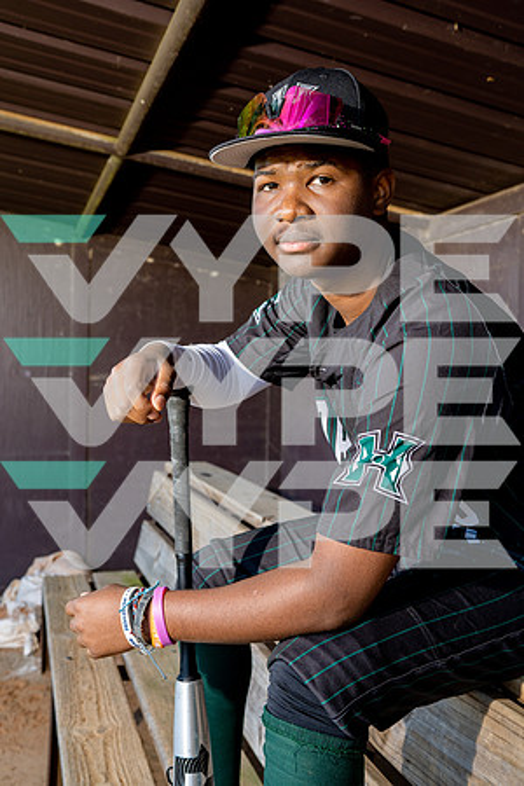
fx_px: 764
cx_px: 262
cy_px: 393
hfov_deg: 37.9
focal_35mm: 35
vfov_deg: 54.4
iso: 200
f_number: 5
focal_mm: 35
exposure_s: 1/250
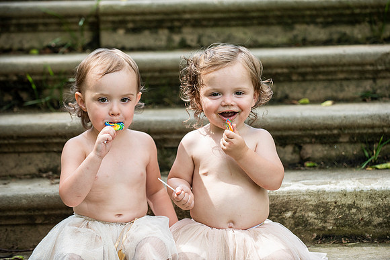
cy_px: 124
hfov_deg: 15.6
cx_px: 205
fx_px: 1421
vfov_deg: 10.5
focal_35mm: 131
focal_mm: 125
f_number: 3.5
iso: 640
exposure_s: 1/1000
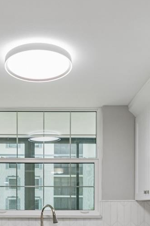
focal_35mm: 48
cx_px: 44
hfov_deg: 27.8
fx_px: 300
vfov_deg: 38.4
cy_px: 202
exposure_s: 1/5
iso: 100
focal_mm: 10
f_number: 7.1
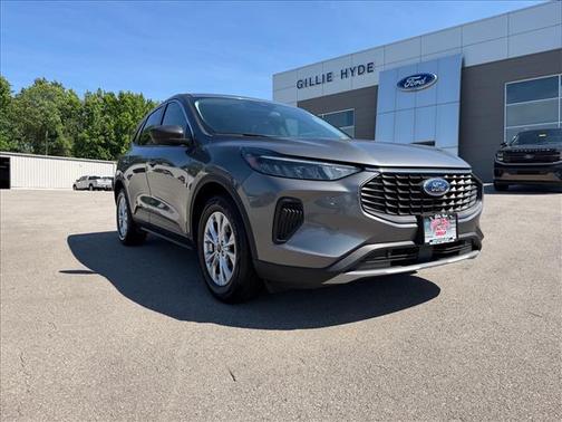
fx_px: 390
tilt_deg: -1.4
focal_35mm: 24
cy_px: 211
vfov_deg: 56.8
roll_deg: +0.4
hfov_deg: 71.6
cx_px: 281
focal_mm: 6.76
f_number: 1.78
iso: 80
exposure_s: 1/3145
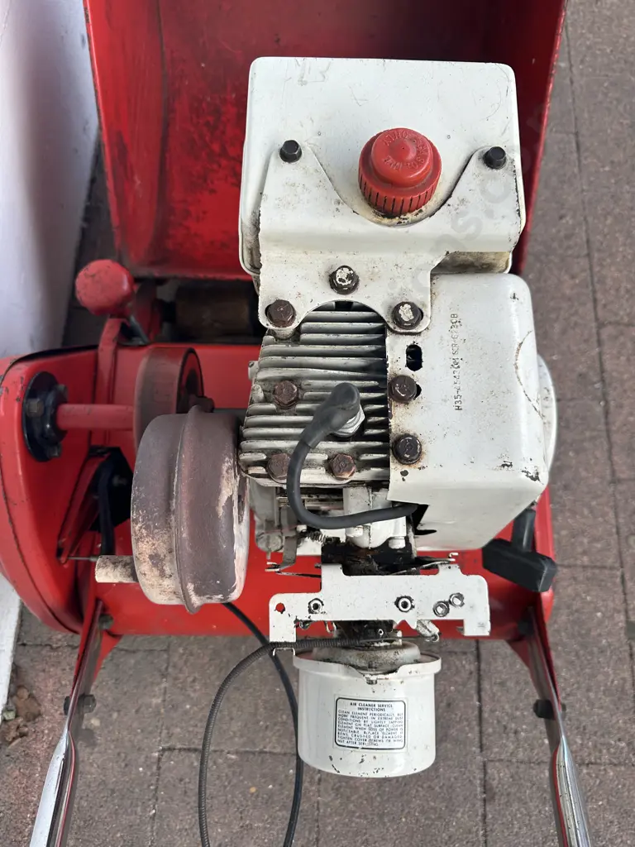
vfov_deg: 71.6
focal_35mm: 24
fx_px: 587
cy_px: 424
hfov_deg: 56.8
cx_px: 318
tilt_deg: -74.4
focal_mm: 6.86
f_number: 1.78
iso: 80
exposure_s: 1/251
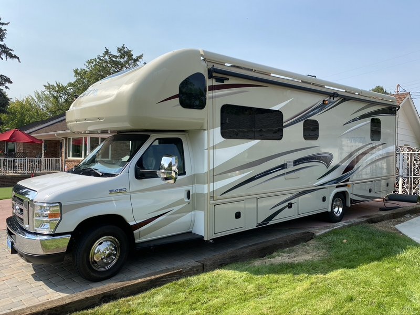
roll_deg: -1.2
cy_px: 158
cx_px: 210
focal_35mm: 26
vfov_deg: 53.1
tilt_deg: -0.9
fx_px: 315
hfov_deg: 67.3
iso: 32
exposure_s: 1/2358
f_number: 1.8
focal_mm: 4.25
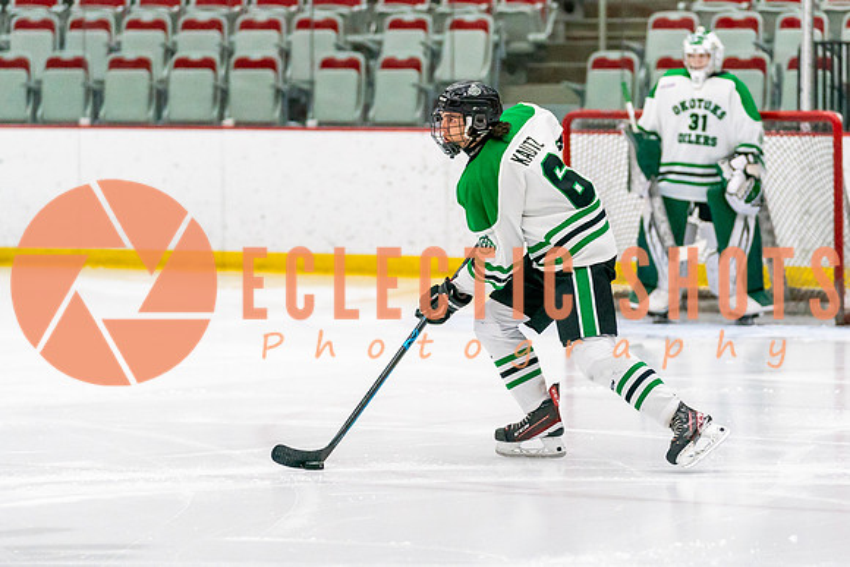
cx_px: 475
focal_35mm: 207
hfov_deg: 9.9
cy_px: 358
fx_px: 4895
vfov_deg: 6.6
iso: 3200
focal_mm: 132
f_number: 2.8
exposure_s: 1/1250
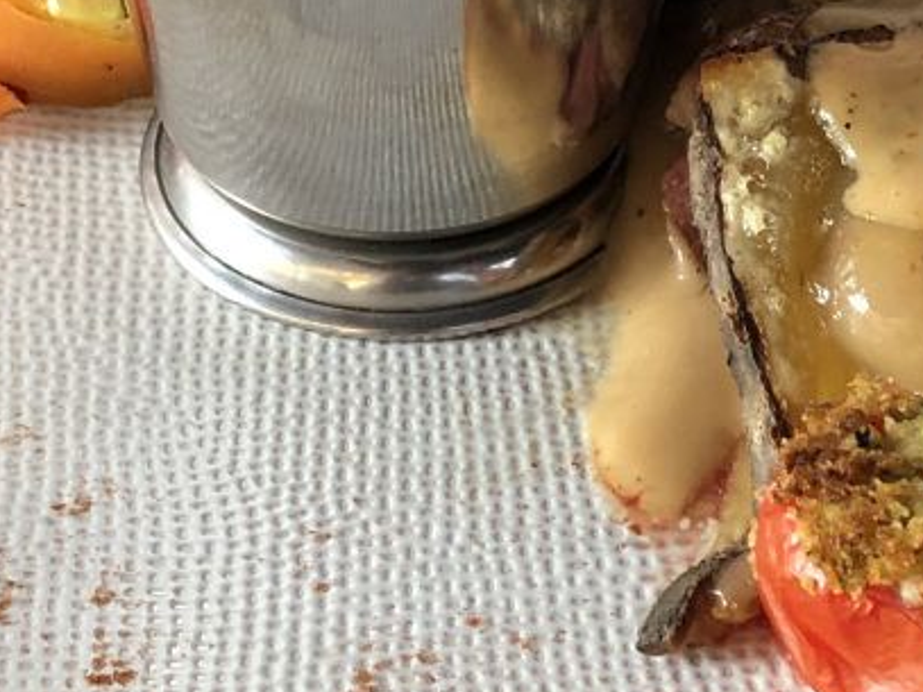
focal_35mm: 110
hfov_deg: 17.9
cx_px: 519
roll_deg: -2.5
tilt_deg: -40.5
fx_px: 2932
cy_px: 154
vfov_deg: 13.4
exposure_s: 1/30
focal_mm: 3.99
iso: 32
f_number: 1.8
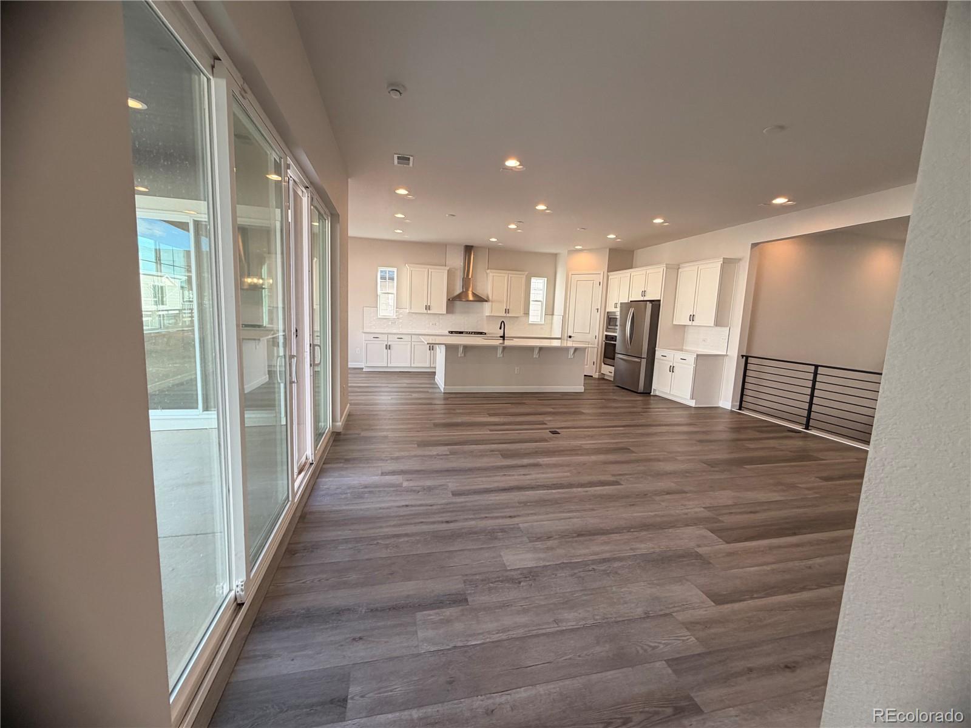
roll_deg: -1.9
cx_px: 486
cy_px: 364
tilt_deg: -7.0
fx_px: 393
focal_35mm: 14
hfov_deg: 102.1
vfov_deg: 85.7
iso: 125
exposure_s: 1/120
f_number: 2.2
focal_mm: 2.22
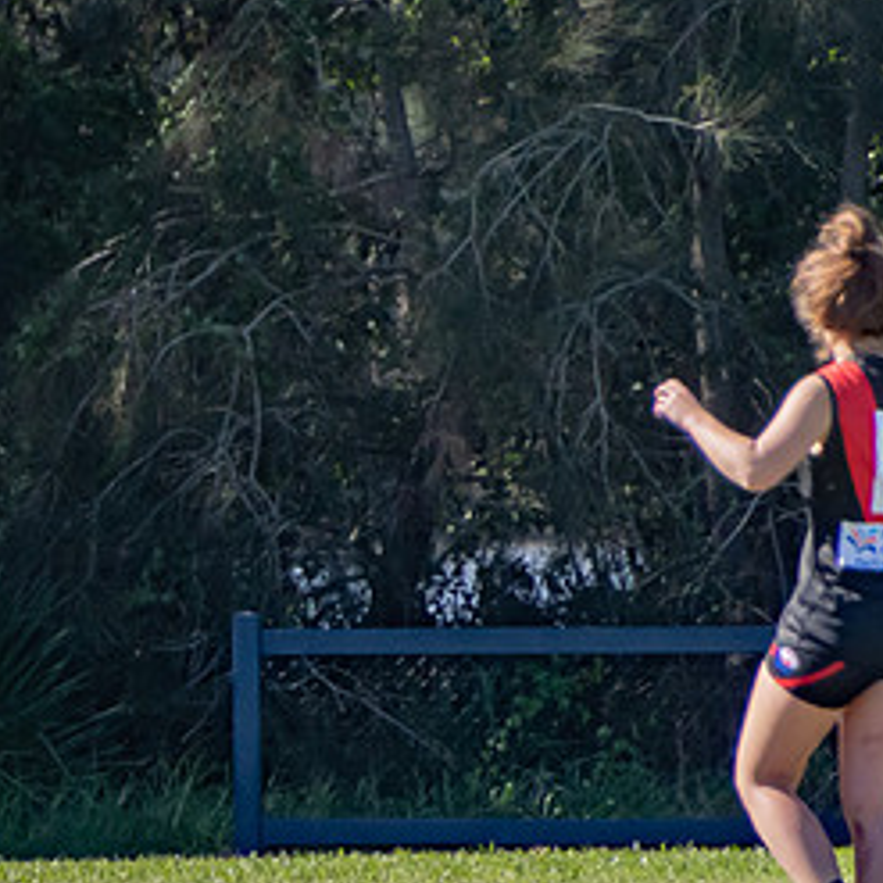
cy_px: 606
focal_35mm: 1588
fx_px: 45829
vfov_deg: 1.1
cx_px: -282
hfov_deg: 1.1
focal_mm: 400
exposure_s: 1/2000
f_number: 6.3
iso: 800
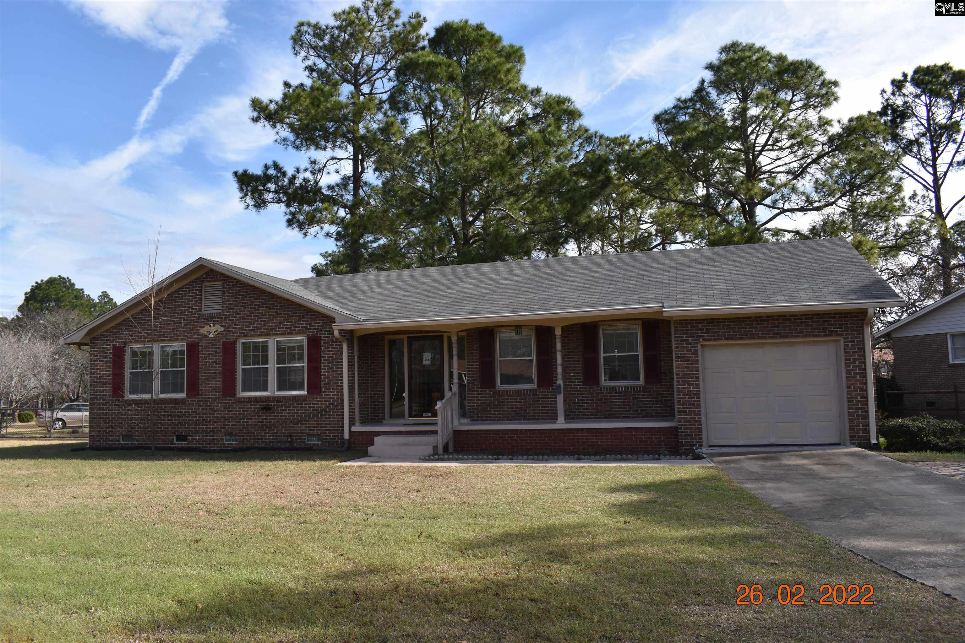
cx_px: 482
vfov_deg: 47.9
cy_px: 322
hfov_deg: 67.4
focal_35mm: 27
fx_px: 724
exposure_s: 1/250
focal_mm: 18
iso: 125
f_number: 8
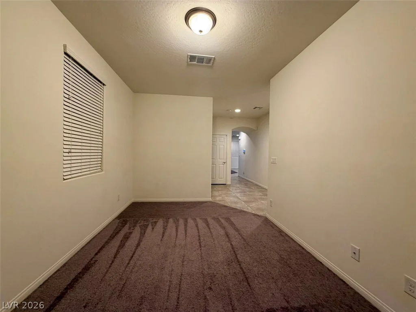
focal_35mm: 14
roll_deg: +0.3
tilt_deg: -0.2
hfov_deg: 102.1
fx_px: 168
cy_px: 156
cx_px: 208
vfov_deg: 85.7
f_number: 2.2
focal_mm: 2.22
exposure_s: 1/60
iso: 250
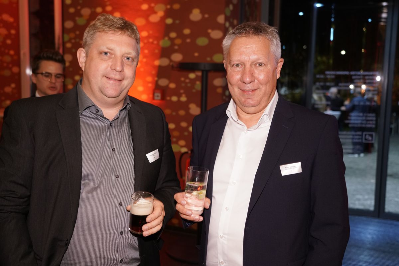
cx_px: 200
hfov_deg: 48.5
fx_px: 443
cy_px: 133
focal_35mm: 40
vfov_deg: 33.4
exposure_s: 1/25
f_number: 4
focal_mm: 40
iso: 2500
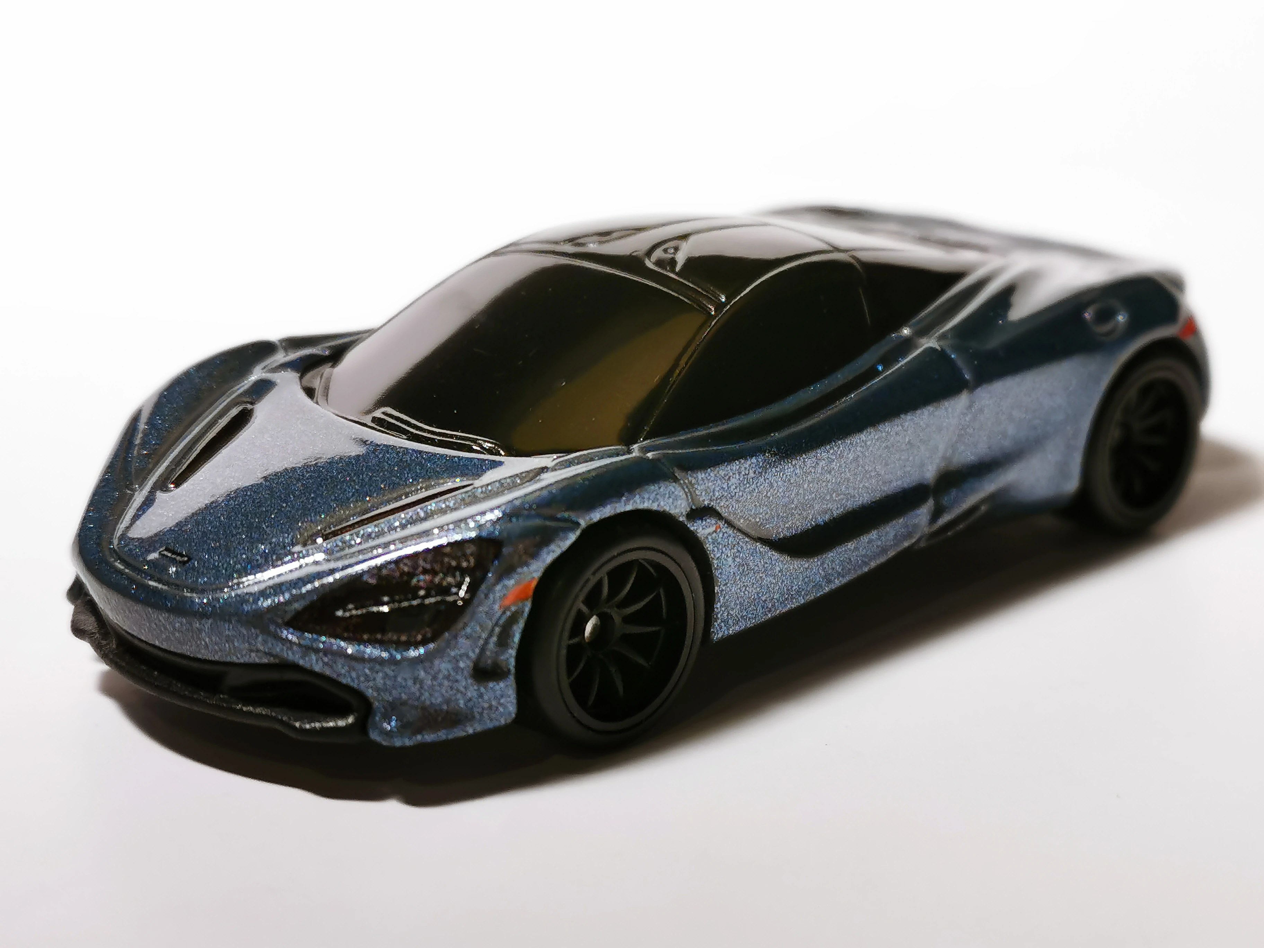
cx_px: 632
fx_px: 2593
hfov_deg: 27.4
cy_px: 474
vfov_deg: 20.7
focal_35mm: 71
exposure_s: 1/100
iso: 160
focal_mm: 5.58
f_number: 1.8
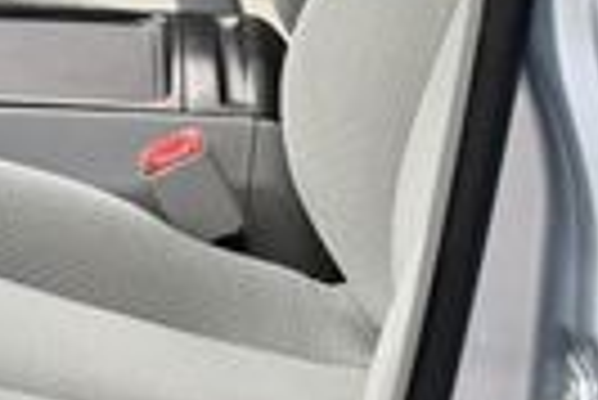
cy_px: 36
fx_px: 2877
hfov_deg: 11.4
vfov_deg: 7.9
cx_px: -301
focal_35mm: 173
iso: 360
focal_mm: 18
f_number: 5.6
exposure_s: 1/250
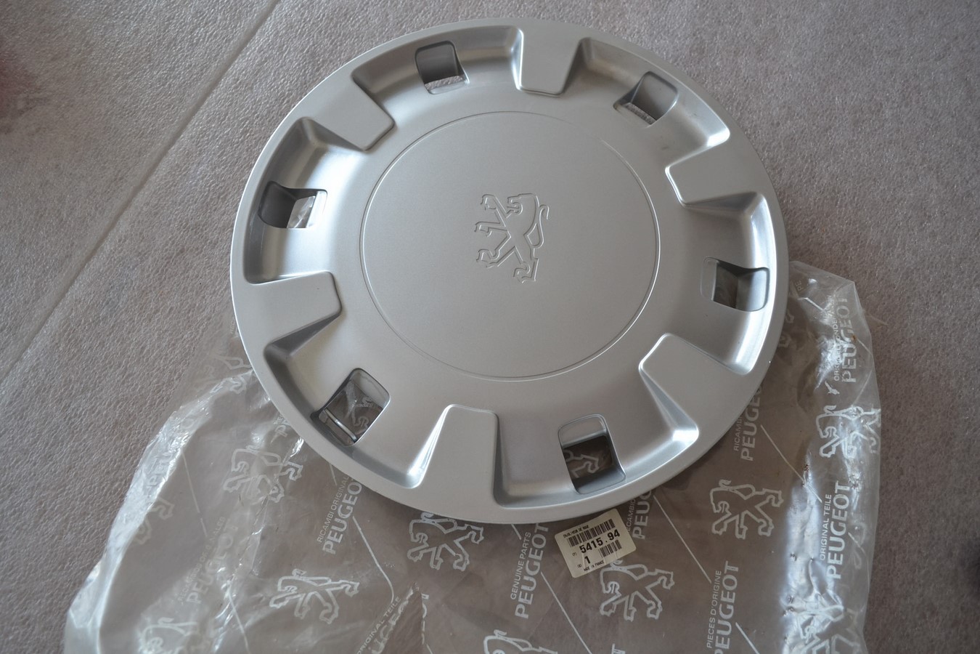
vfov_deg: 47.9
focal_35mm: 27
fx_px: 735
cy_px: 327
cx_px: 490
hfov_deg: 67.4
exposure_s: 1/60
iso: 400
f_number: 3.5
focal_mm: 18
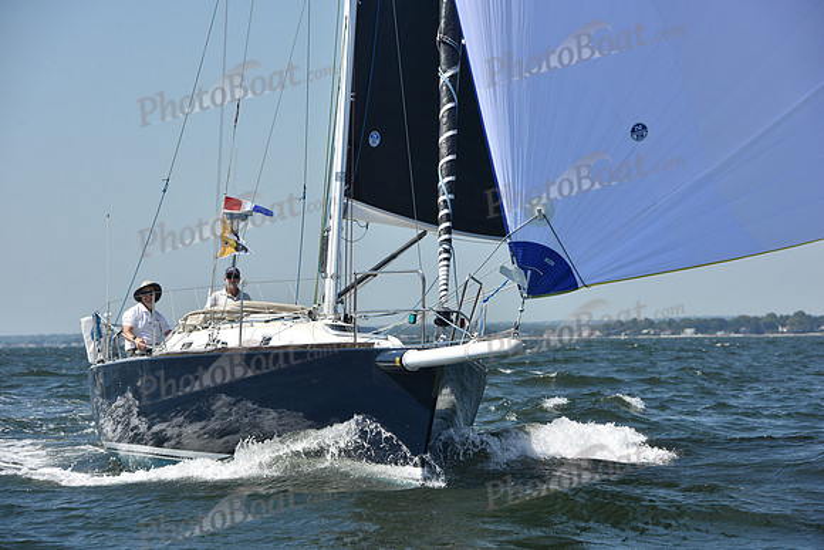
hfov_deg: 15.2
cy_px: 275
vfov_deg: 10.2
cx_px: 412
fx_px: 3091
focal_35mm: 135
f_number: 8
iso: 250
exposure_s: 1/1250
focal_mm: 135
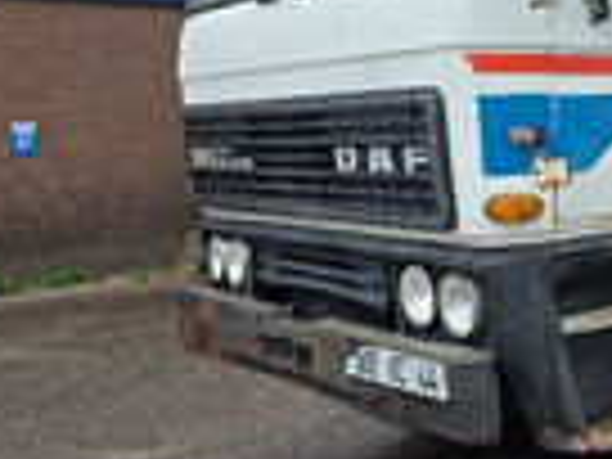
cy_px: 135
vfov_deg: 24.6
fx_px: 1043
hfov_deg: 29.9
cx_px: 646
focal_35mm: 59
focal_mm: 6.3
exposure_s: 1/2524
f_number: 1.7
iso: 80
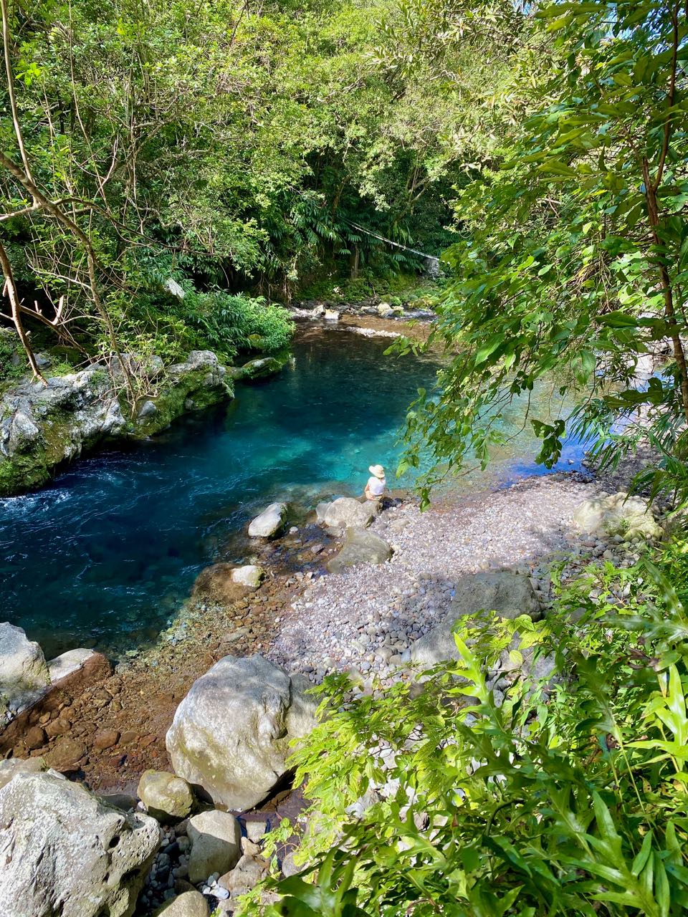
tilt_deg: -21.8
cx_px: 344
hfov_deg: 53.1
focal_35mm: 26
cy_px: 458
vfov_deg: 67.3
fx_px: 689
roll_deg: -1.3
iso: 32
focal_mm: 4.25
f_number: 1.8
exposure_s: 1/446
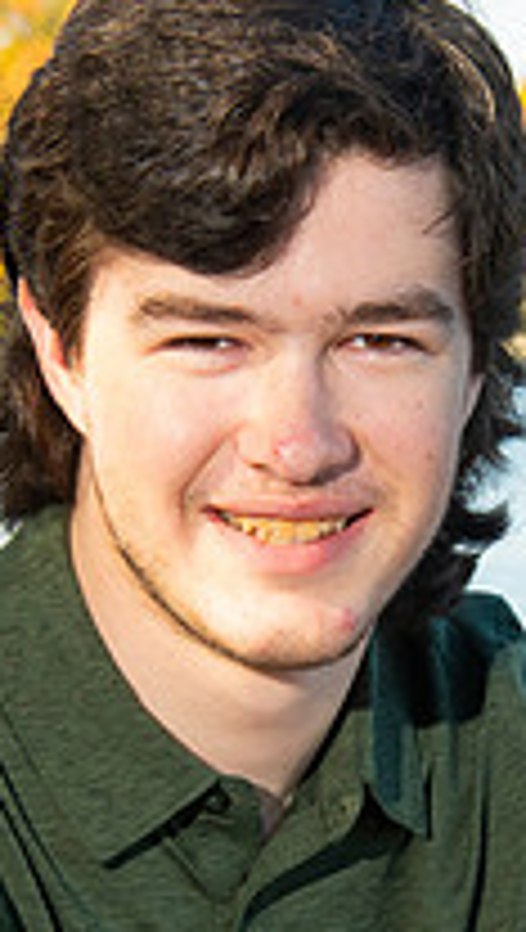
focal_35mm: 264
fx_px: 6522
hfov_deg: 4.6
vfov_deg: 8.1
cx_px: 378
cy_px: 743
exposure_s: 1/160
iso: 800
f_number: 14
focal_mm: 116
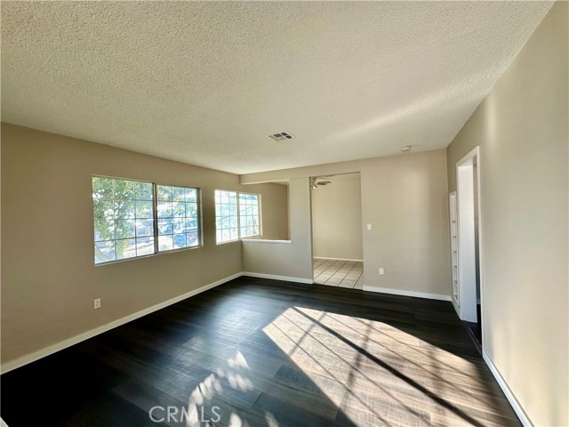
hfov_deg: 102.1
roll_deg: +2.6
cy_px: 214
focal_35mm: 14
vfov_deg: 85.7
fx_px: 230
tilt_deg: +1.5
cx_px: 284
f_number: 2.2
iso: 40
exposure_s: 1/142
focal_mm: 2.22
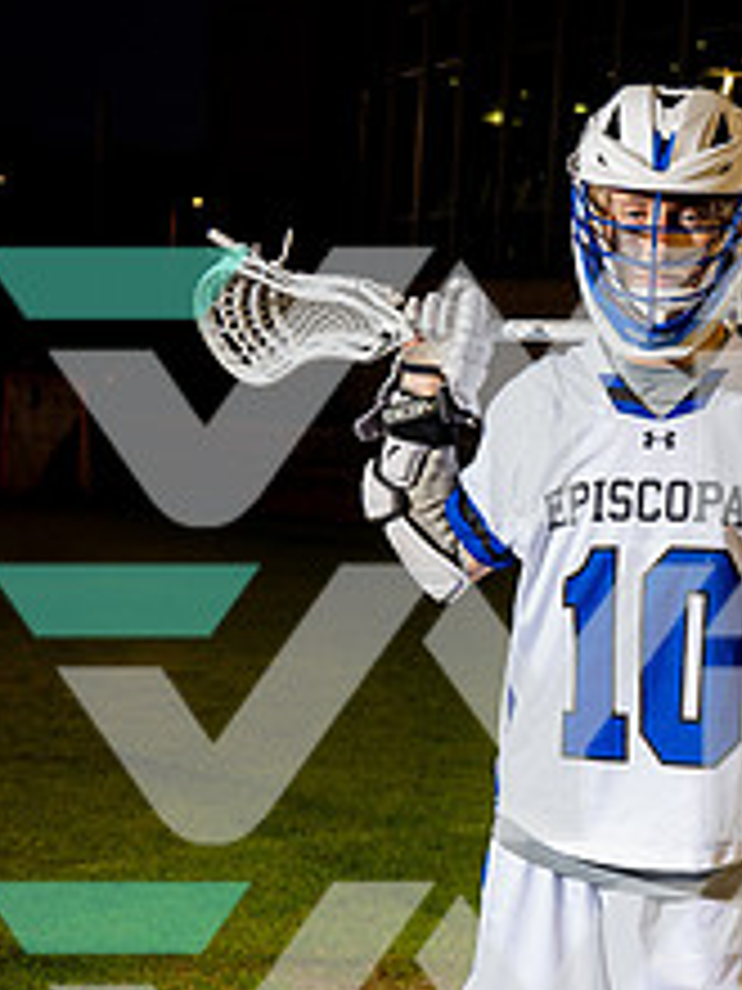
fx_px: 1743
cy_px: 706
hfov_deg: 23.5
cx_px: 652
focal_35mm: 61
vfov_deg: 31.3
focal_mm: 31
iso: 400
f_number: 4
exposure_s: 1/250
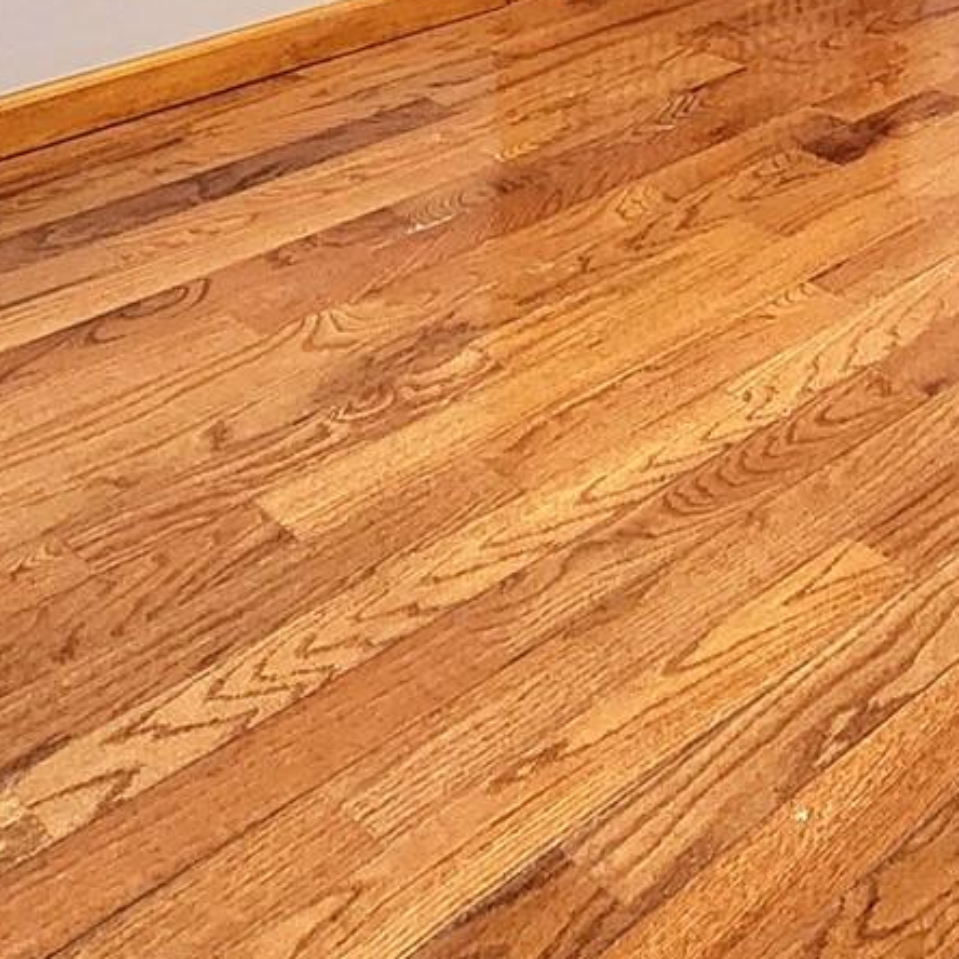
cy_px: -581
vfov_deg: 23.6
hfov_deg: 31.9
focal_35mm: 53
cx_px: 659
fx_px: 1661
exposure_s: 1/30
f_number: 2.2
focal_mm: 2.2
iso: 640
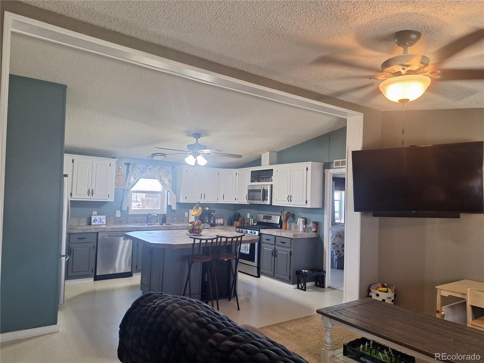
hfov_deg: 73.9
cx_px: 242
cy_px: 182
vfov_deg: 58.9
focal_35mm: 23
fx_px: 322
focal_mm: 5.54
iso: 125
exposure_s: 1/50
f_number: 1.8
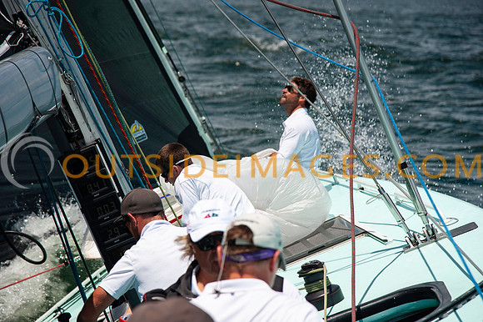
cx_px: 241
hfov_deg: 16.1
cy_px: 156
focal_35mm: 128
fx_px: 1712
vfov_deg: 10.7
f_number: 5
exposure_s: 1/2000
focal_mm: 120
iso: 250
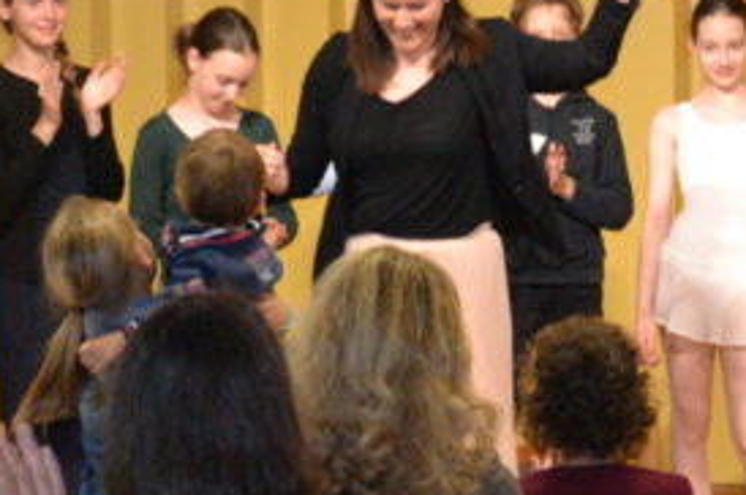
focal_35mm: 200
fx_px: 4139
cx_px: 479
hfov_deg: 10.3
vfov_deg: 6.9
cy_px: 275
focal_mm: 32
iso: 3200
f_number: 4.8
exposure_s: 1/60
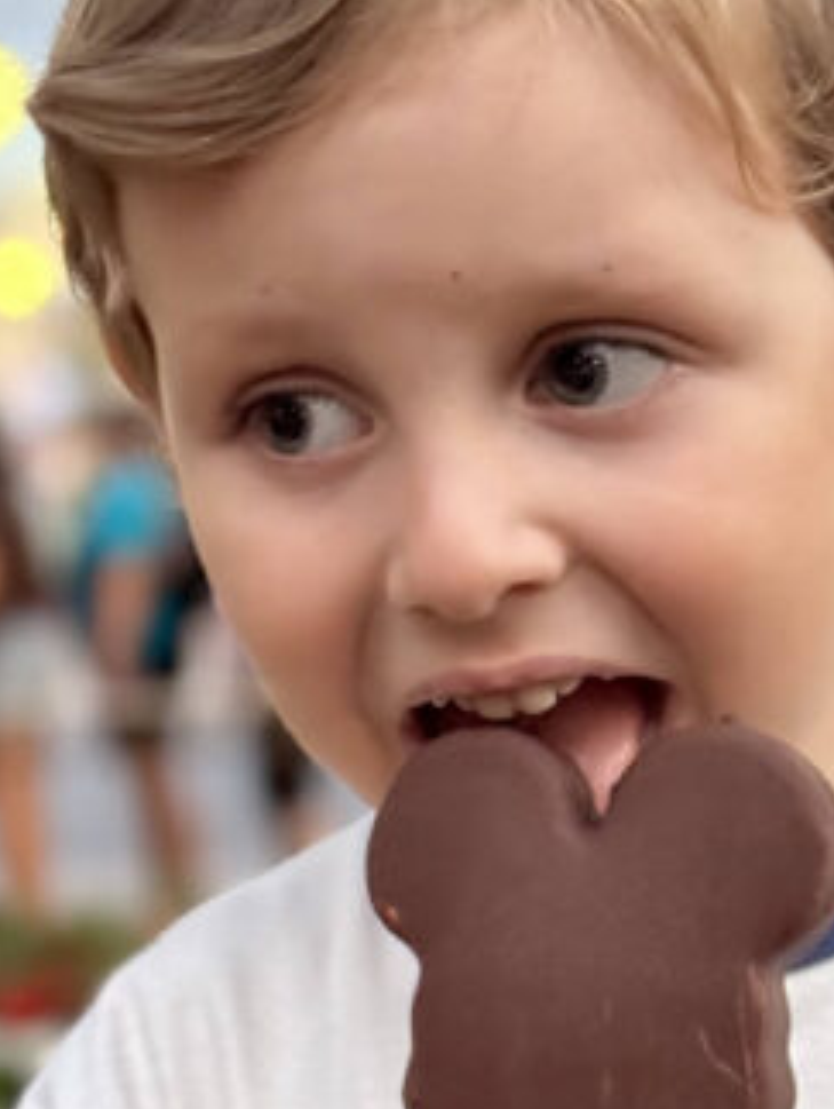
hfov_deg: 15.4
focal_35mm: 95
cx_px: 758
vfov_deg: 20.3
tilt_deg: -6.7
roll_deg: +2.2
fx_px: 3046
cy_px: 930
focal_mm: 6.76
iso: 640
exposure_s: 1/30
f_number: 1.78
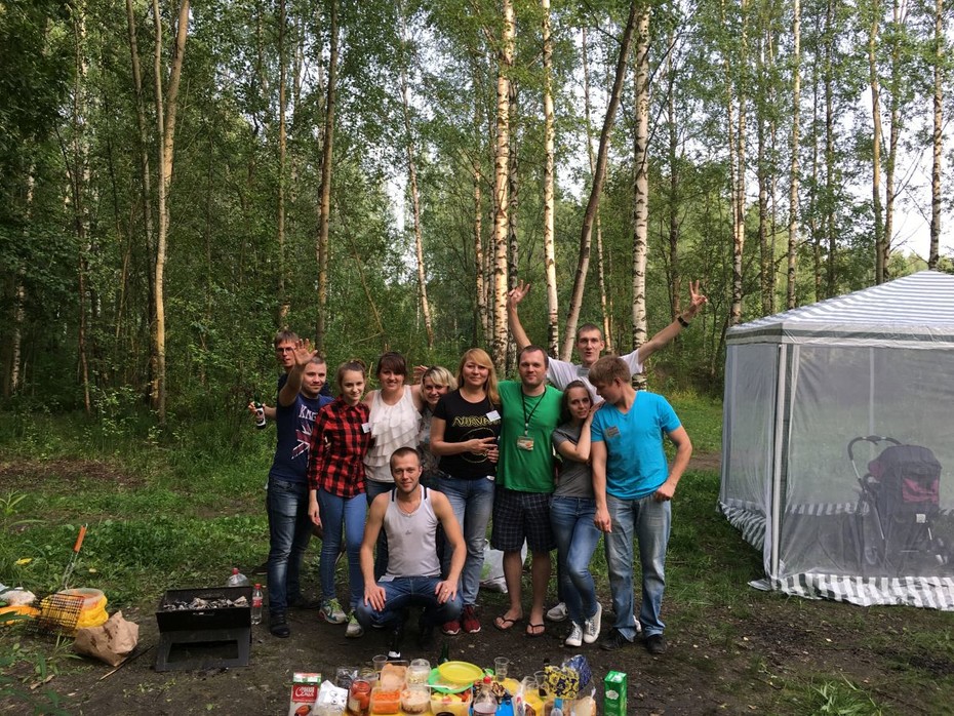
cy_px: 358
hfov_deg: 61.6
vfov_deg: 48.2
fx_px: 799
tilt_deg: -0.5
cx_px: 477
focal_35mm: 29
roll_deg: -1.2
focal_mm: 4.15
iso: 25
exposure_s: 1/114
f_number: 2.2
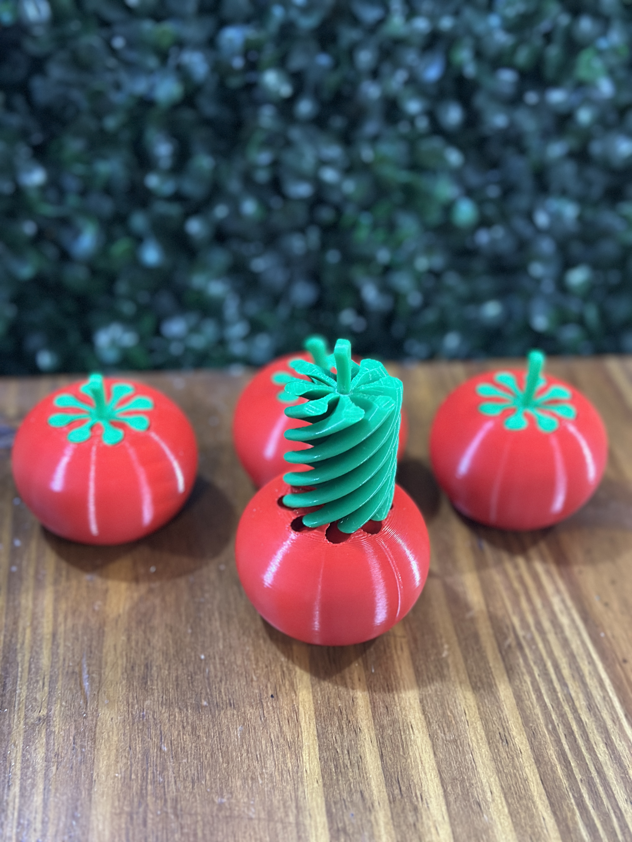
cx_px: 316
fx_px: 1168
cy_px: 421
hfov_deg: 30.3
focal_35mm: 48
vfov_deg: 39.7
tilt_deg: -35.9
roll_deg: -3.9
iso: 800
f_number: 1.78
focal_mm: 6.86
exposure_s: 1/33
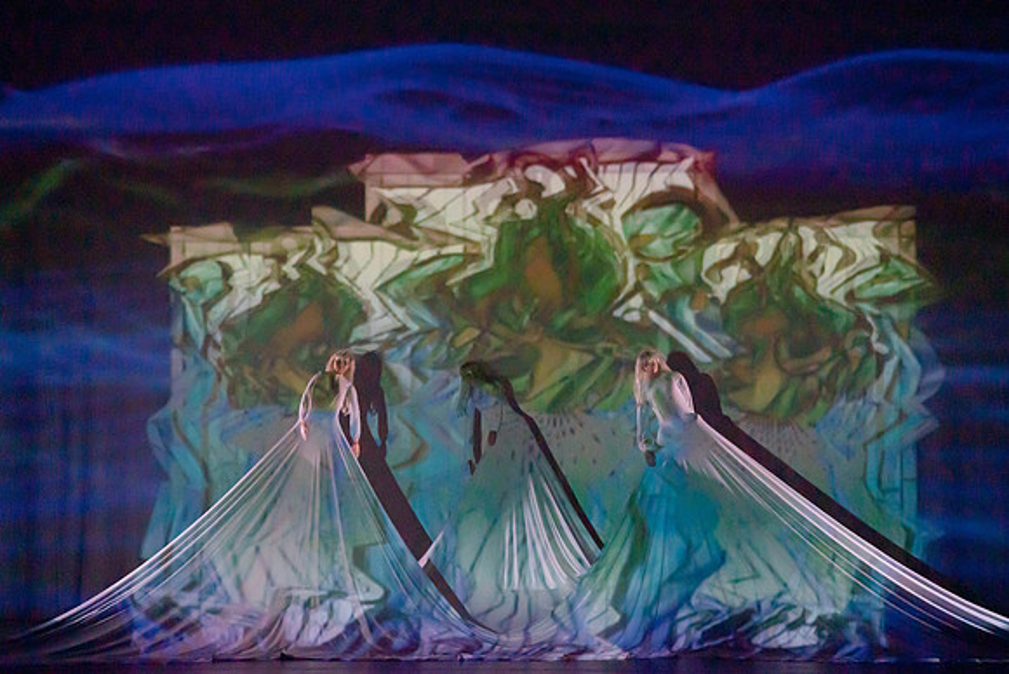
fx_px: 4336
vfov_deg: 8.9
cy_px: 337
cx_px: 504
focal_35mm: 155
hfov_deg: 13.3
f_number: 5
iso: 8000
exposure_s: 1/250
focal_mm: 148
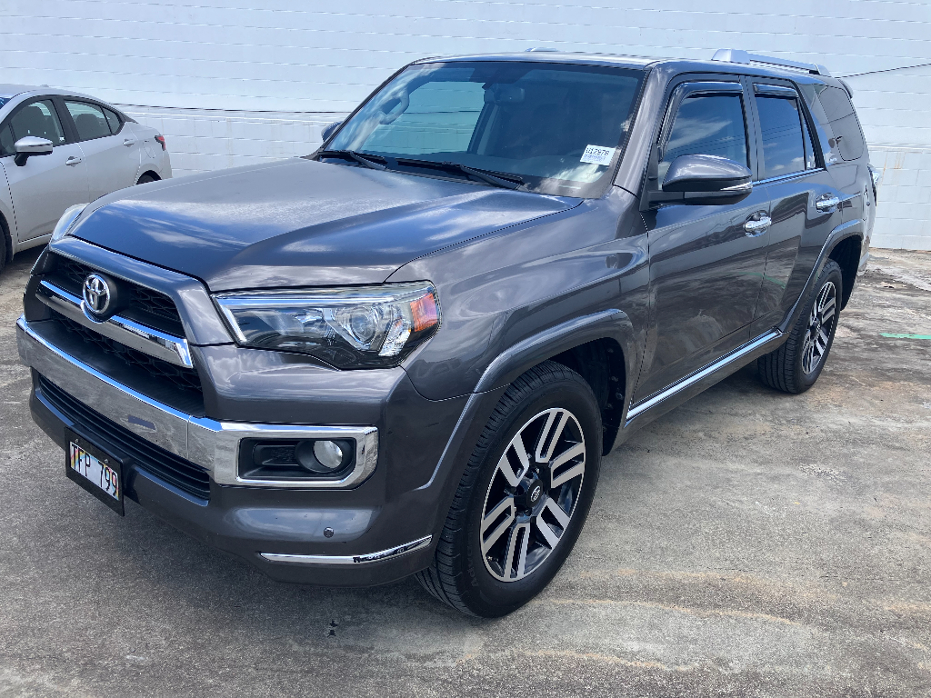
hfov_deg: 63.4
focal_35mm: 28
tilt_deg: -16.4
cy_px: 349
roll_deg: -3.3
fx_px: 753
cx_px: 466
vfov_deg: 49.7
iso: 32
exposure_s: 1/694
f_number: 1.8
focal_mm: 3.99
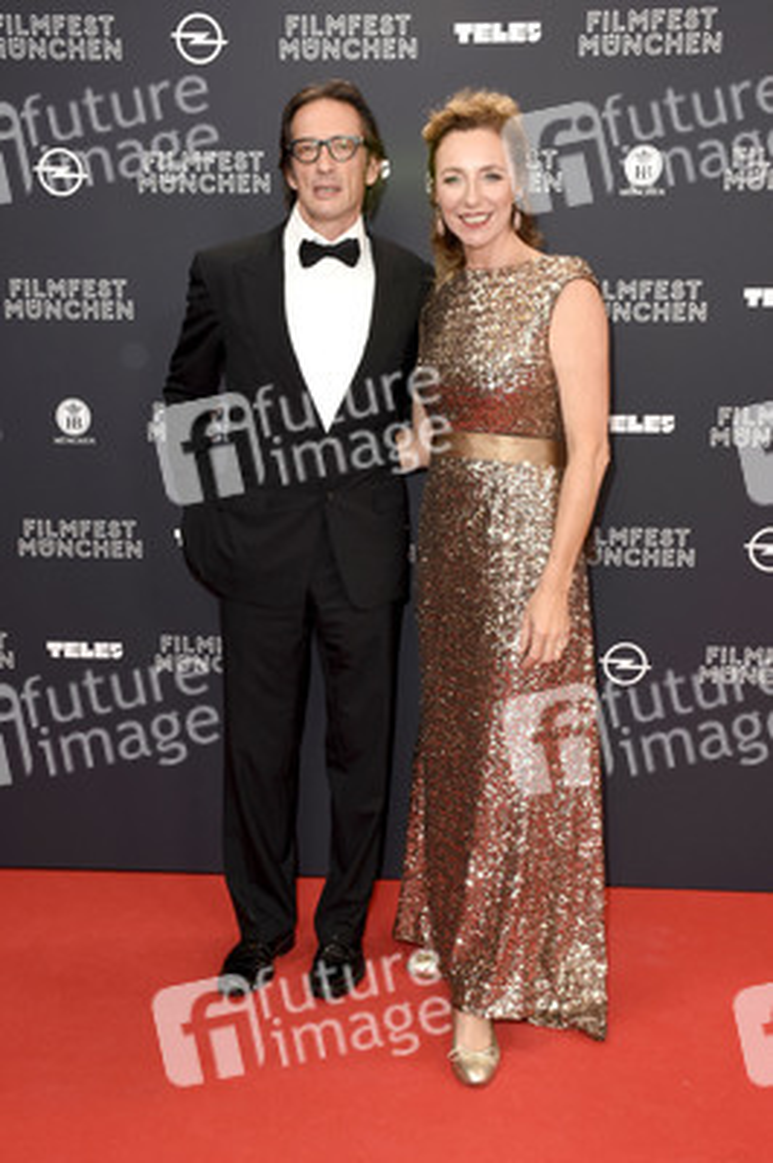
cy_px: 582
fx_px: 1307
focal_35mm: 40
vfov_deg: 48.0
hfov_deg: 33.0
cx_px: 386
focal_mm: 27
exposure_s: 1/125
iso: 640
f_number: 6.3
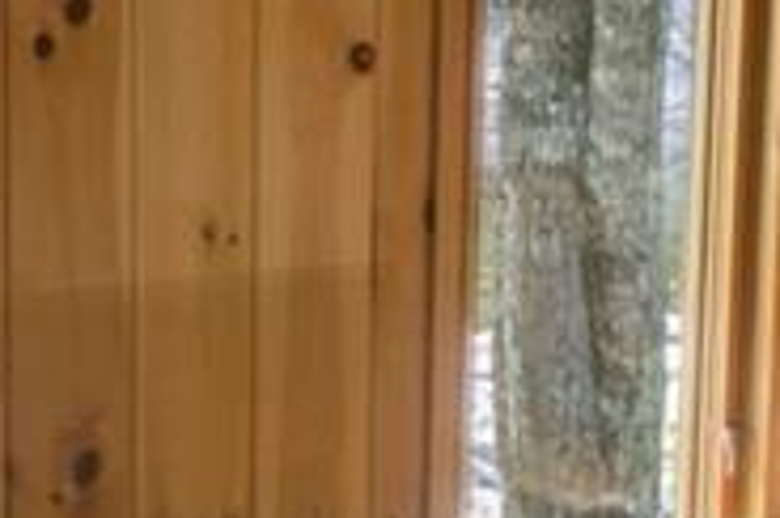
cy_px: 890
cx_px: 250
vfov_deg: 6.7
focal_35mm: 200
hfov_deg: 10.3
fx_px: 4326
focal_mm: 24
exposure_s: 1
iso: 200
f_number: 22
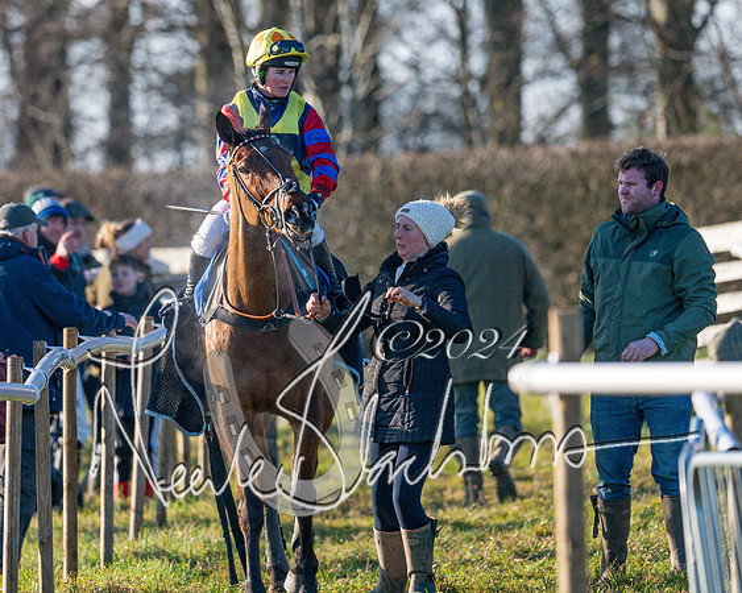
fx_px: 12792
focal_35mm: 583
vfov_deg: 2.7
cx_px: 296
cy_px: 212
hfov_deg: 3.3
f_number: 5
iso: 400
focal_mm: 400
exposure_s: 1/1250
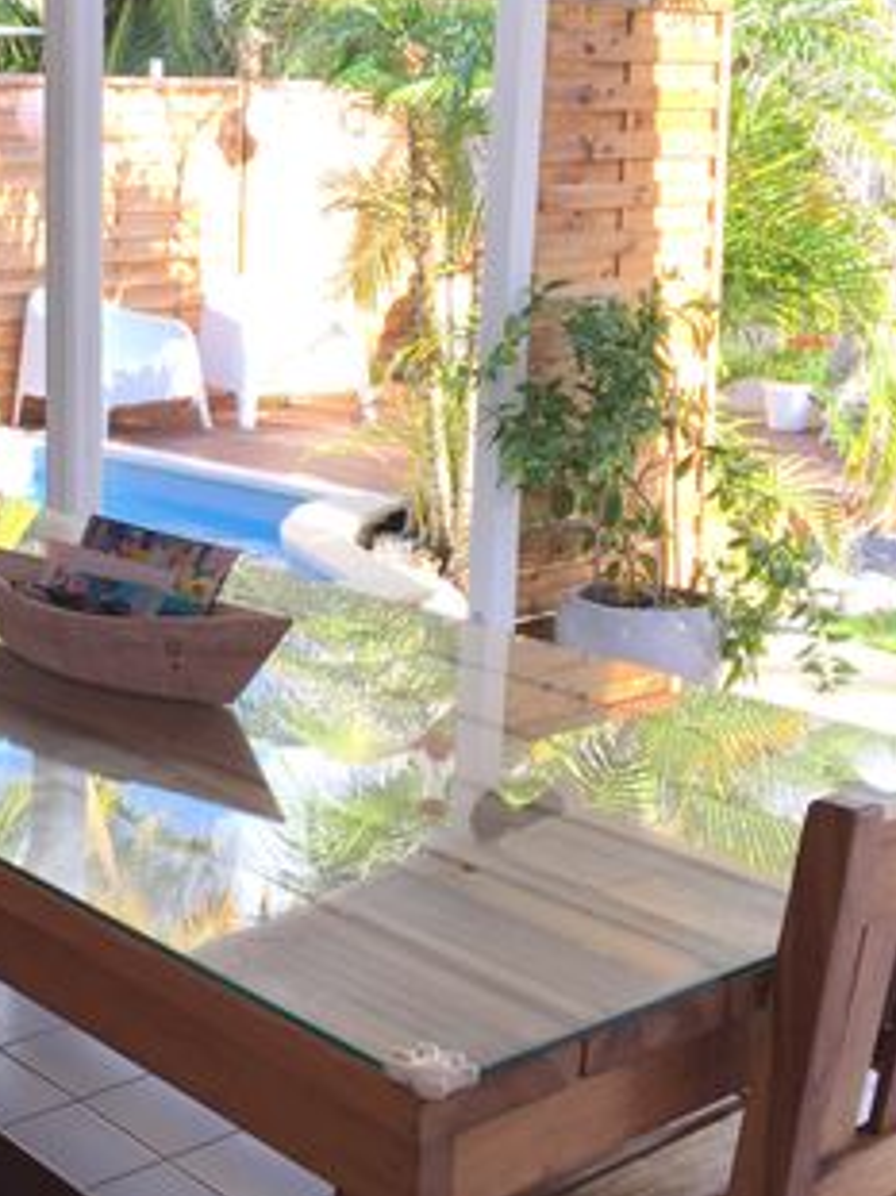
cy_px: 523
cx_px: 85
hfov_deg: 25.3
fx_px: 1934
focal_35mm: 56
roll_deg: -1.0
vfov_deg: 34.3
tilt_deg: -12.0
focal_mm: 4.15
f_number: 2.2
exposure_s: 1/151
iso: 25
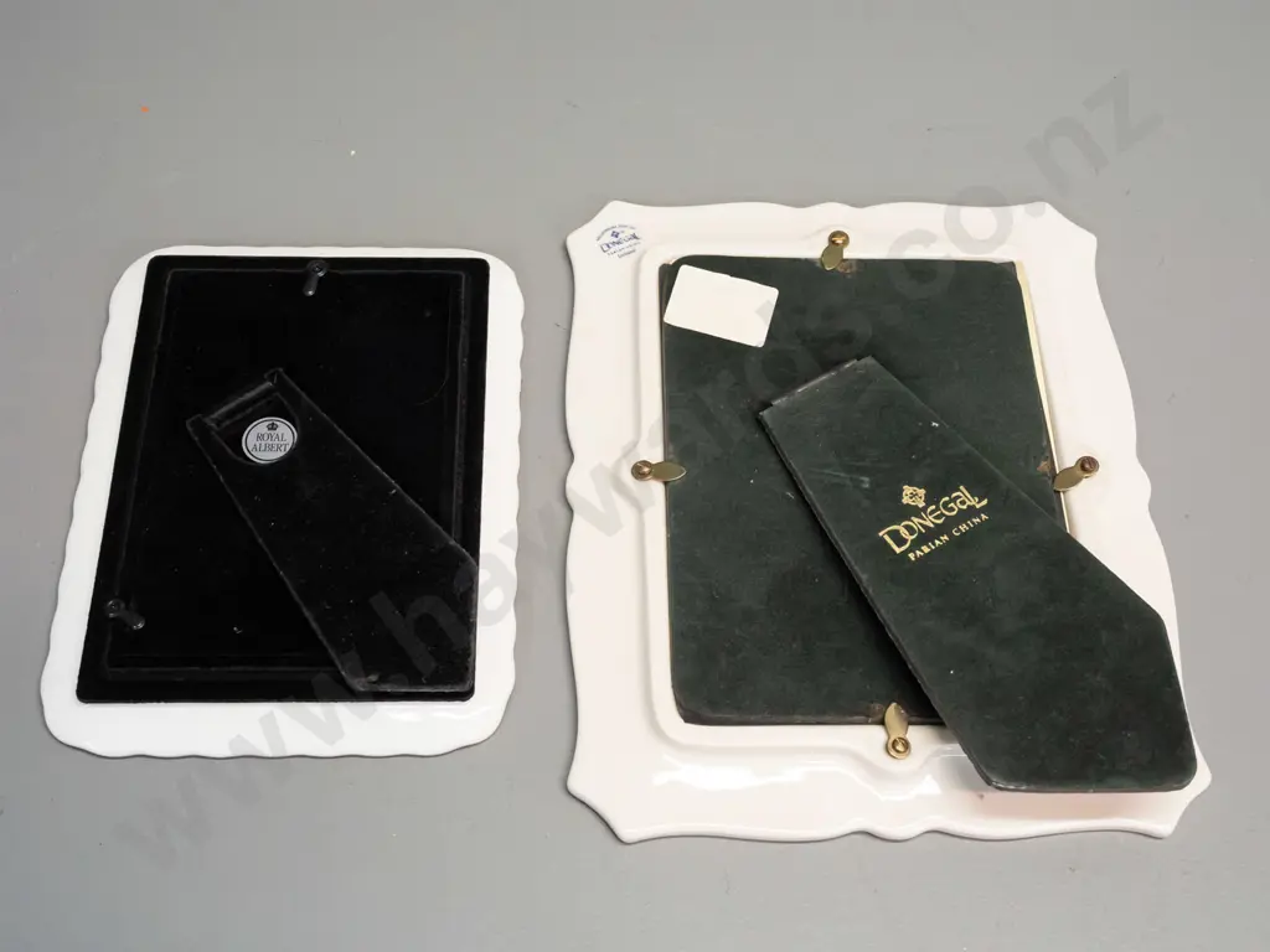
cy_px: 476
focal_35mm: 44
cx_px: 635
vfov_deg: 32.9
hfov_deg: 42.9
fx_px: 1614
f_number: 5.6
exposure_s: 1/125
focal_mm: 22
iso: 3200
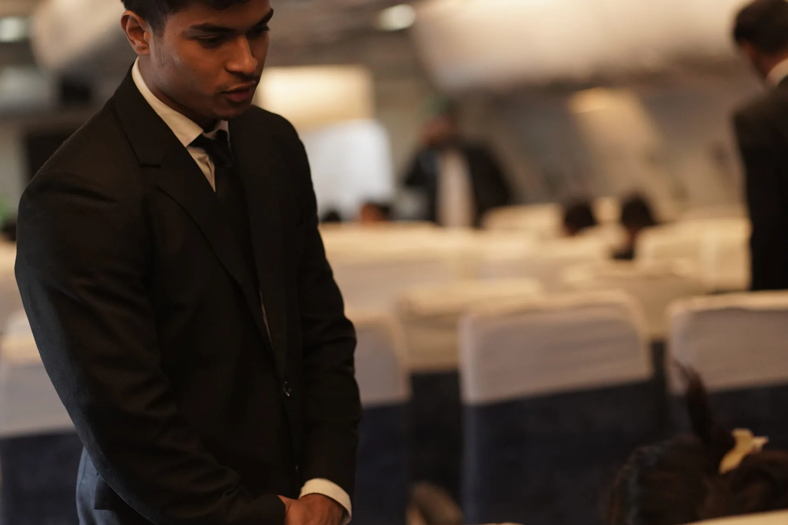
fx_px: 2451
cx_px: 398
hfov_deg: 18.3
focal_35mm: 112
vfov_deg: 12.2
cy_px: 225
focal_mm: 85
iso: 3200
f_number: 2.2
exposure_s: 1/125
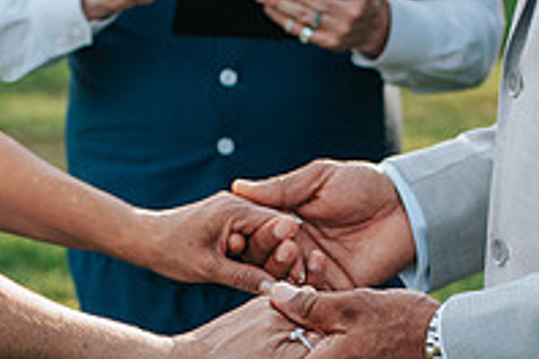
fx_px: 2216
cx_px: 280
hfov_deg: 13.9
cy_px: 349
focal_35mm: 148
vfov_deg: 9.2
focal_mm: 35
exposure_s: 1/1250
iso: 800
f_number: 3.2
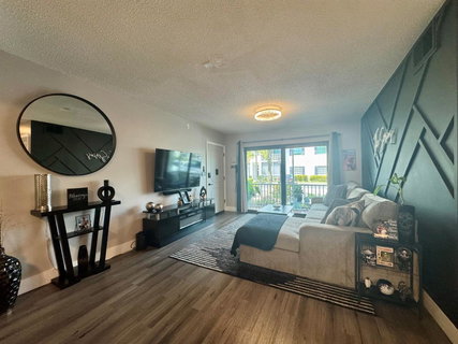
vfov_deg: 85.6
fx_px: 185
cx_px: 229
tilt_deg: +0.1
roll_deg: +0.3
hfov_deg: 102.1
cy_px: 172
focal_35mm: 14
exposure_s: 1/120
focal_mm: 2.22
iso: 250
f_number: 2.2
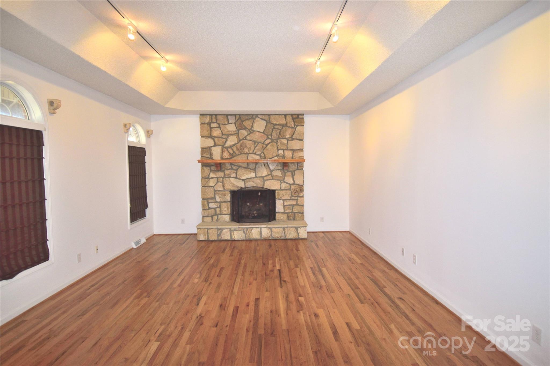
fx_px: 275
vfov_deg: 67.4
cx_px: 275
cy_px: 183
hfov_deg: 90.0
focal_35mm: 18
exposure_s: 1/60
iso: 400
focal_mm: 12
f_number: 4.8
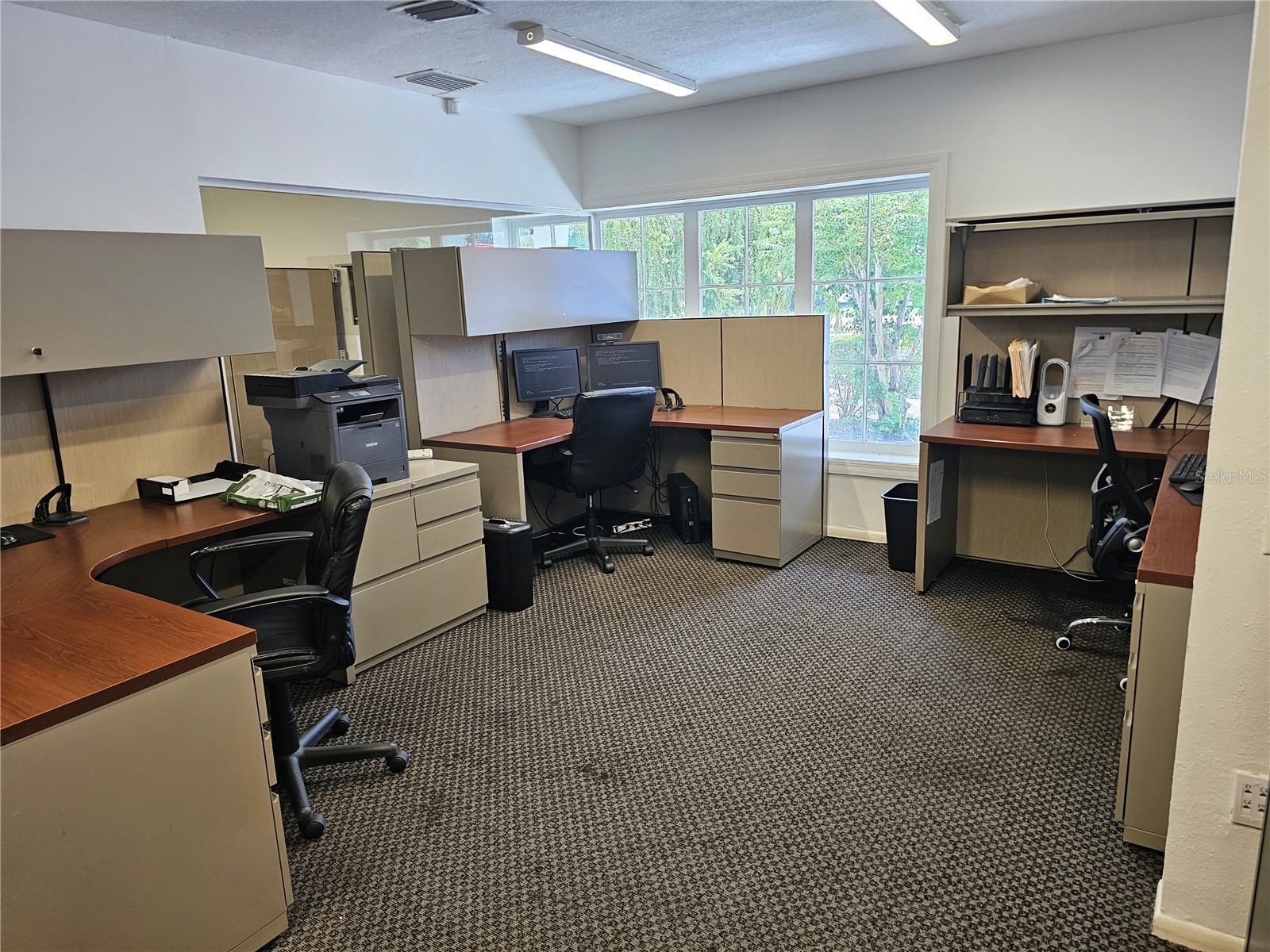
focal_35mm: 23
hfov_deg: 73.9
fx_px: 844
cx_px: 635
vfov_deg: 58.9
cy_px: 476
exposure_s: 1/100
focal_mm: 6.3
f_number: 1.7
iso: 125
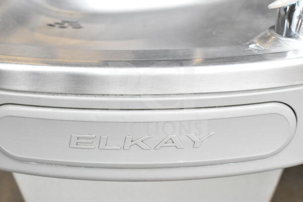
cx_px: 152
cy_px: 101
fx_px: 429
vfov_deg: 26.5
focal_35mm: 51
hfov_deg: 38.9
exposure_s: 1/200
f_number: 7.1
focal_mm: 34
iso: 1600
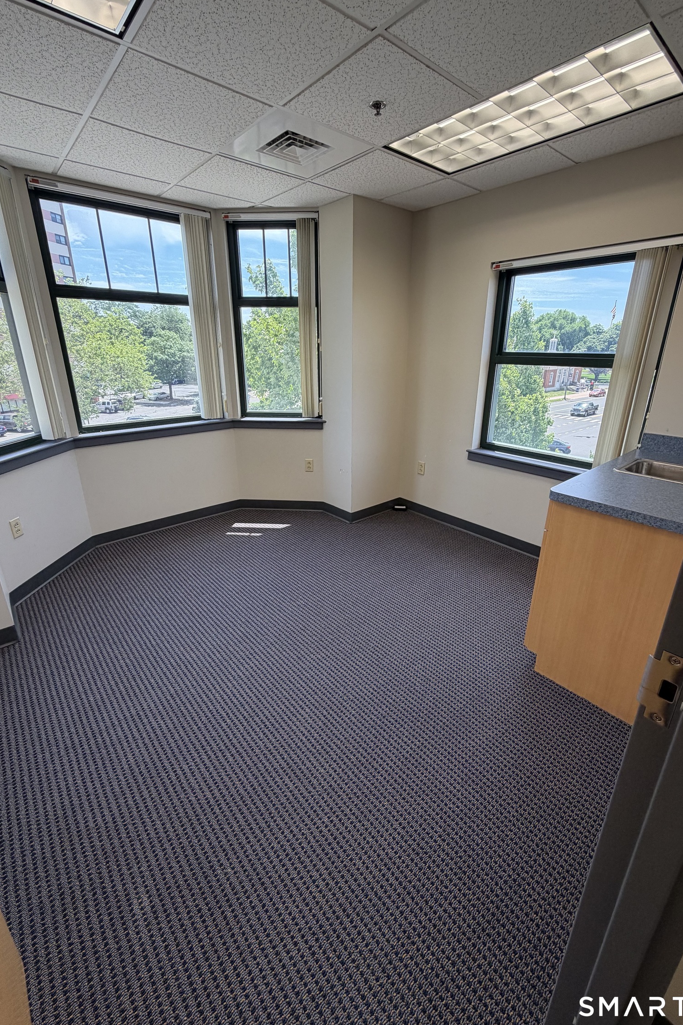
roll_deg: -0.6
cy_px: 499
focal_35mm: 15
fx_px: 427
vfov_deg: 100.4
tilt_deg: -19.8
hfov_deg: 77.3
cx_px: 343
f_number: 2.2
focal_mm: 2.22
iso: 80
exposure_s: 1/120
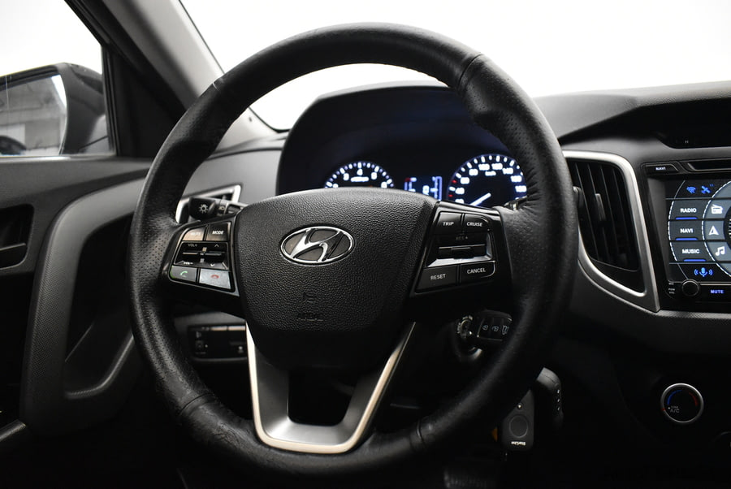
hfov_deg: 67.3
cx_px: 366
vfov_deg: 48.0
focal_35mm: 27
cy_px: 244
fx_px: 549
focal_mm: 18
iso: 4000
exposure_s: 1/80
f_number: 3.5
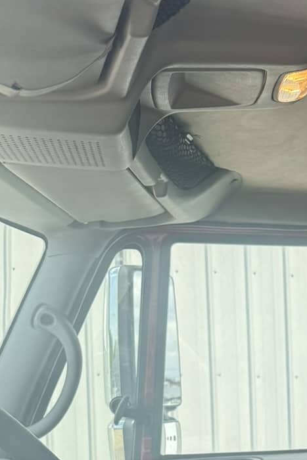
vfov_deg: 26.0
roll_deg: +1.0
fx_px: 933
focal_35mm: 73
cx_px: 462
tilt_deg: -0.8
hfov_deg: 16.9
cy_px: 482
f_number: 1.78
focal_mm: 6.76
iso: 80
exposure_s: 1/853
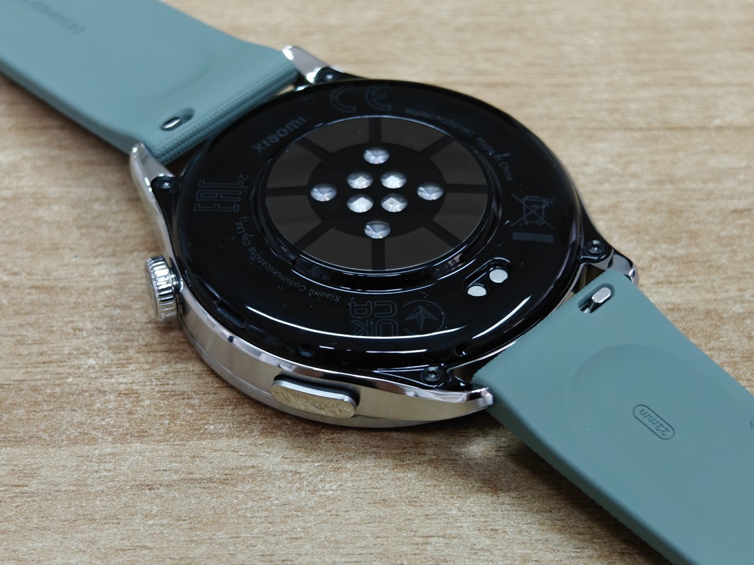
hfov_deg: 22.0
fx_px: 1938
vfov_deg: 16.6
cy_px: 259
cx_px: 371
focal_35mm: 89
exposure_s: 1/50
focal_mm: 13.3
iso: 1000
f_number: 2.6
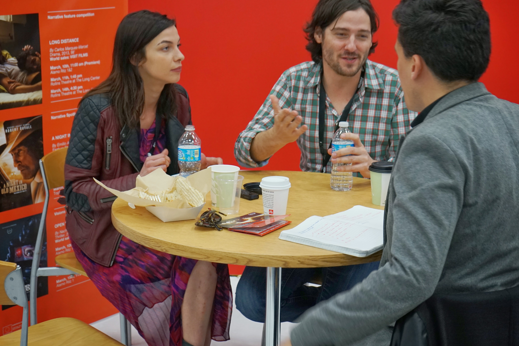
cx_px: 270
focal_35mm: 69
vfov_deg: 19.7
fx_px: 995
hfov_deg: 29.2
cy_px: 181
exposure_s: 1/60
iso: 1000
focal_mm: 57
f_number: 5
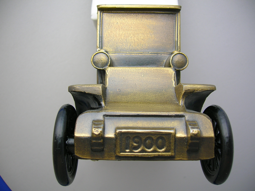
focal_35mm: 34
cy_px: 96
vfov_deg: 41.7
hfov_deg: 54.0
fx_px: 250
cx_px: 128
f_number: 2.9
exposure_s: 1/6.5
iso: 50
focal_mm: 5.7
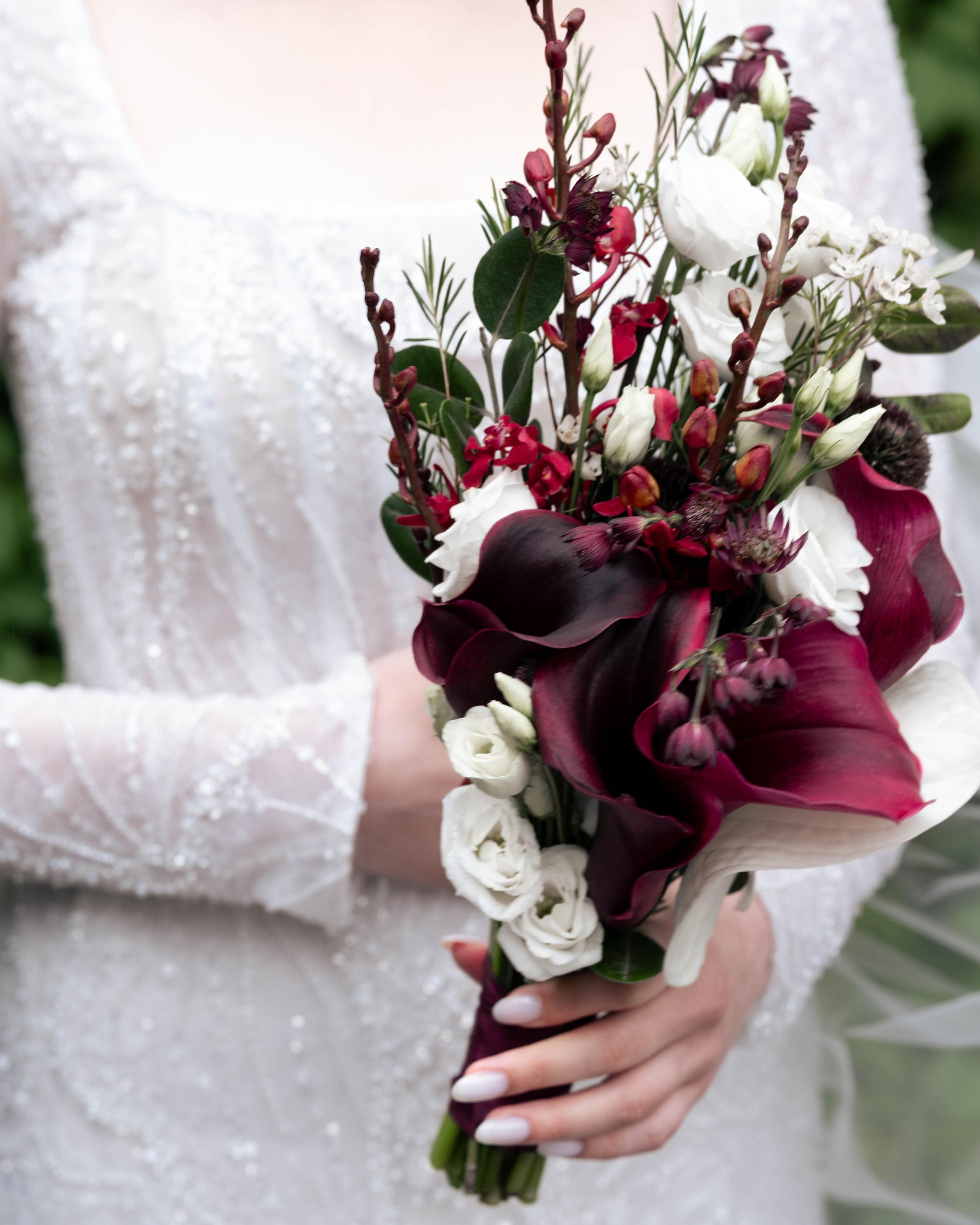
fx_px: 3445
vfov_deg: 20.2
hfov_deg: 16.2
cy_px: 583
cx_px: 492
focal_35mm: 95
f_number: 3.6
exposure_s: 1/125
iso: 160
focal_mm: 56
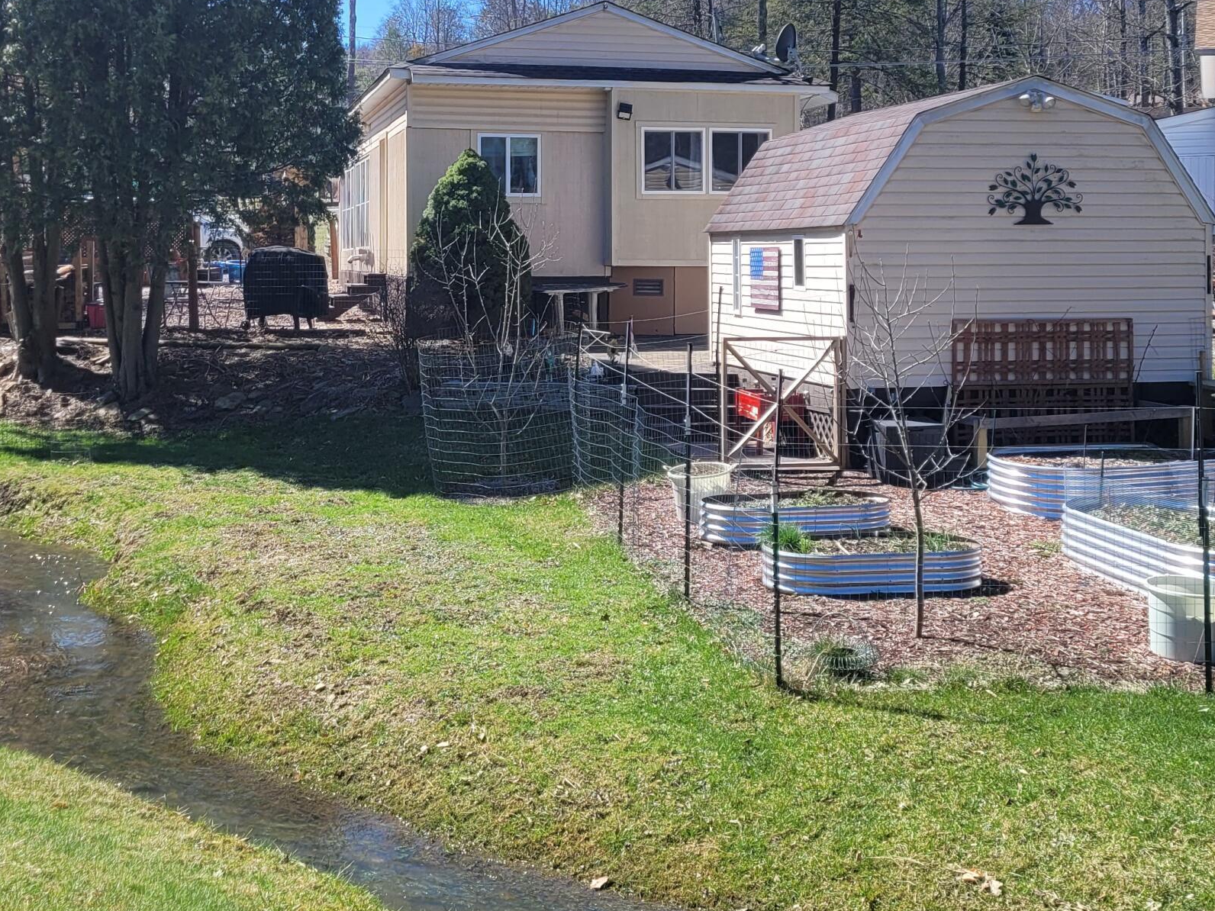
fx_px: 1720
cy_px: 286
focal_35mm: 49
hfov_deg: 38.9
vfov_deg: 29.4
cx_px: 581
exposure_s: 1/1497
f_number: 1.8
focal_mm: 5.4
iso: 40
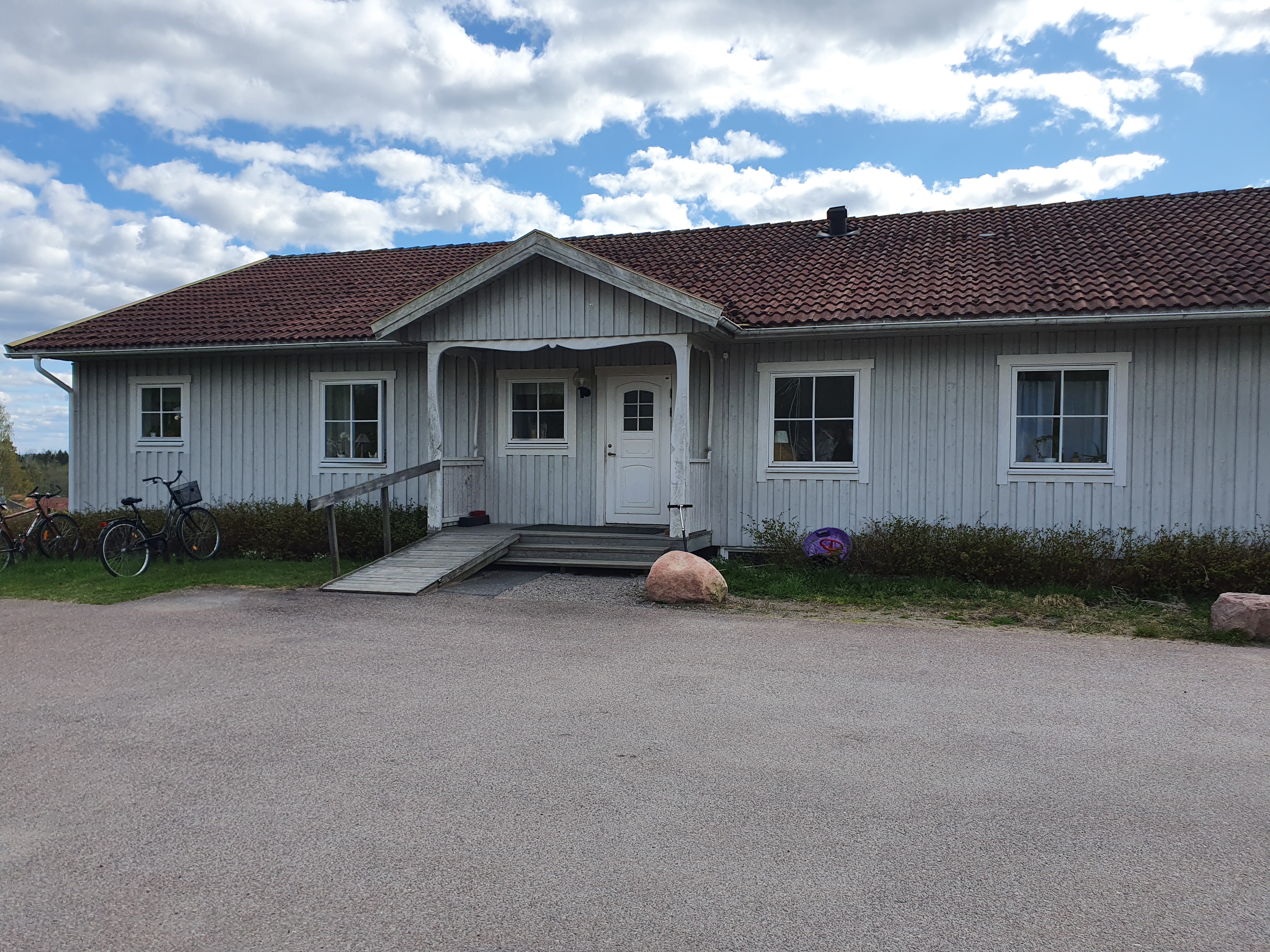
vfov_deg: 53.1
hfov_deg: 67.3
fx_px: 954
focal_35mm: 26
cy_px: 476
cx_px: 635
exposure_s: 1/1548
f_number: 2.4
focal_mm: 4.32
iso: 50
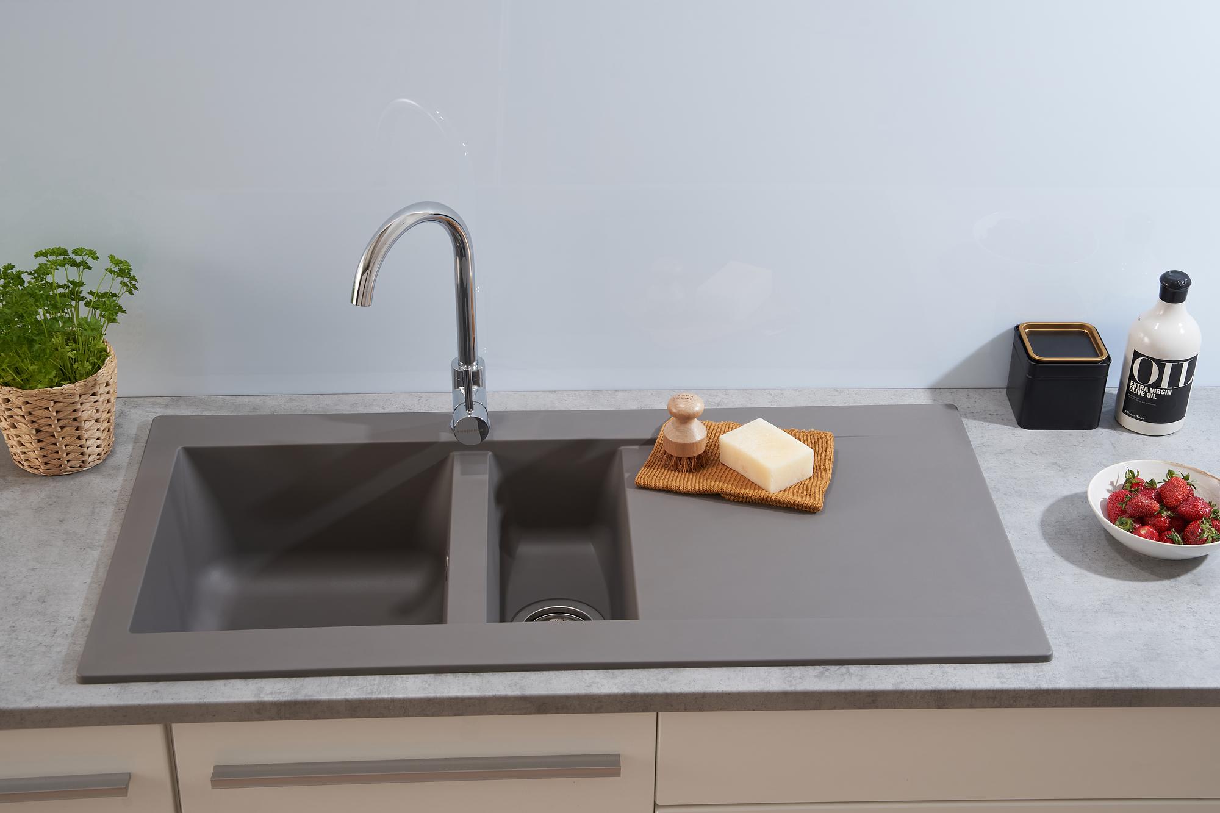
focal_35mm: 56
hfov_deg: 35.6
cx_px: 610
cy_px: 406
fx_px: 1897
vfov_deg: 24.2
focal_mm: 56
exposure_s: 1/160
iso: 100
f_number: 10
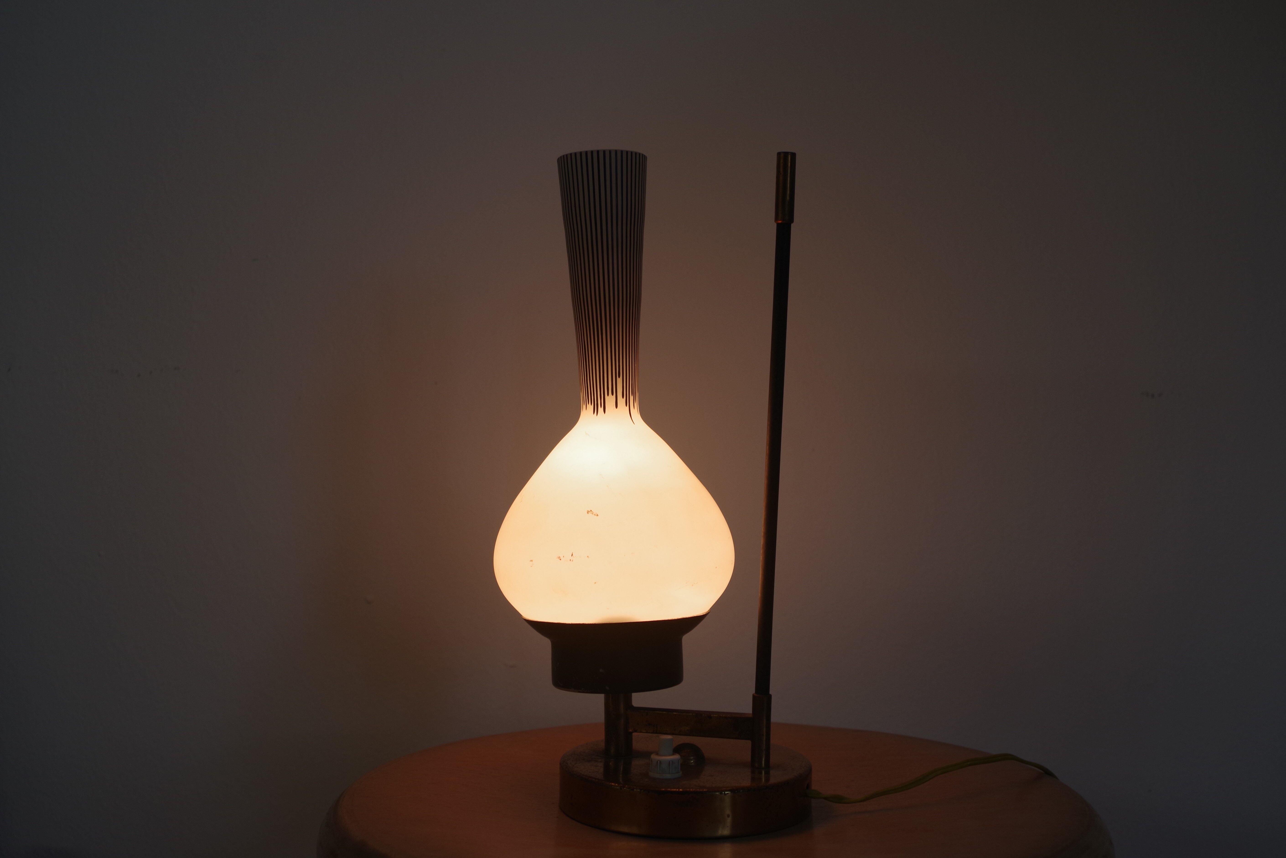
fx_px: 1393
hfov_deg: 49.6
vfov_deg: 34.2
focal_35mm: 39
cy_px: 429
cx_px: 643
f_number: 4.5
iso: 200
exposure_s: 1/125
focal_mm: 26.25
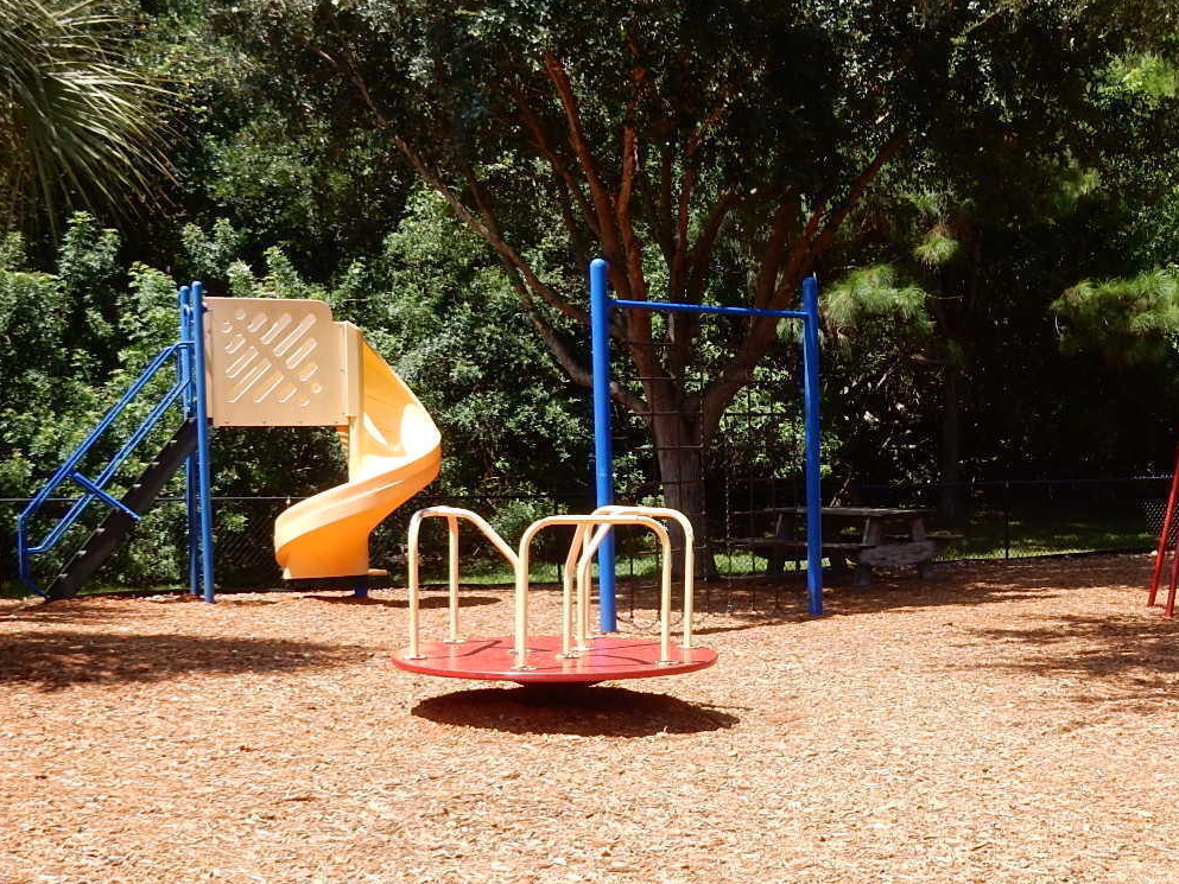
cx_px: 937
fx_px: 1976
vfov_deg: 25.2
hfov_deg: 32.4
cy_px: 517
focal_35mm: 58
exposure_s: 1/500
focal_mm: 6.4
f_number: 4
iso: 125
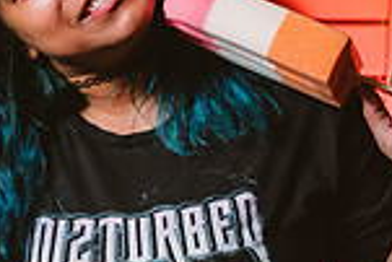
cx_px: -215
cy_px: 206
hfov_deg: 9.7
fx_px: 2223
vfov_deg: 6.7
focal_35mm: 204
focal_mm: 64
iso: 100
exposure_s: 1/125
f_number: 4.5
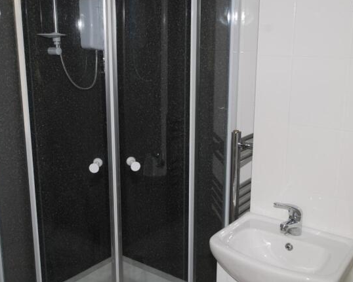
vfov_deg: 36.5
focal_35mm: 41
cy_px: 140
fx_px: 429
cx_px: 165
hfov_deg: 44.7
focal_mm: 24
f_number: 5
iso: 200
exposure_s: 1/60
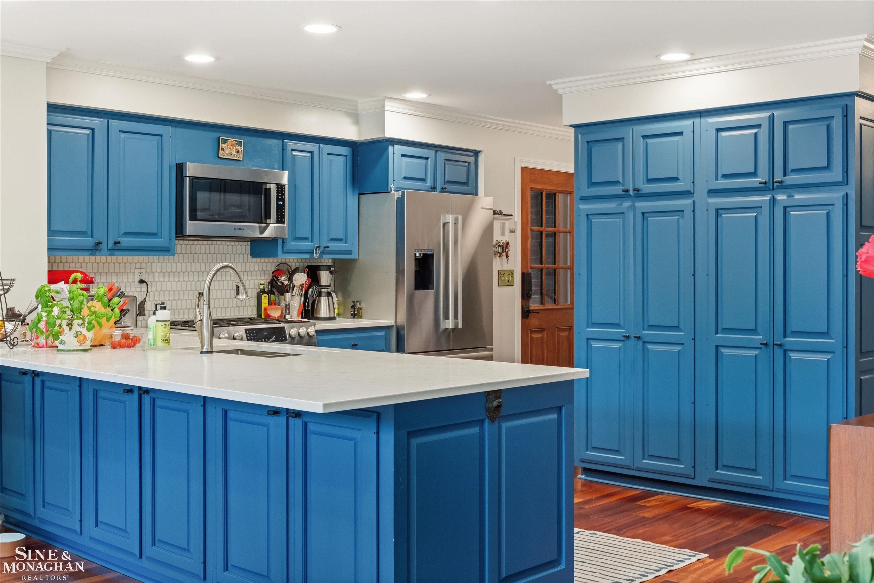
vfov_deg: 32.6
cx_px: 437
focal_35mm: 41
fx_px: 995
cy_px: 292
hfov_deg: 47.4
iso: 800
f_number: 9
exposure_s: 1
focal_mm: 27
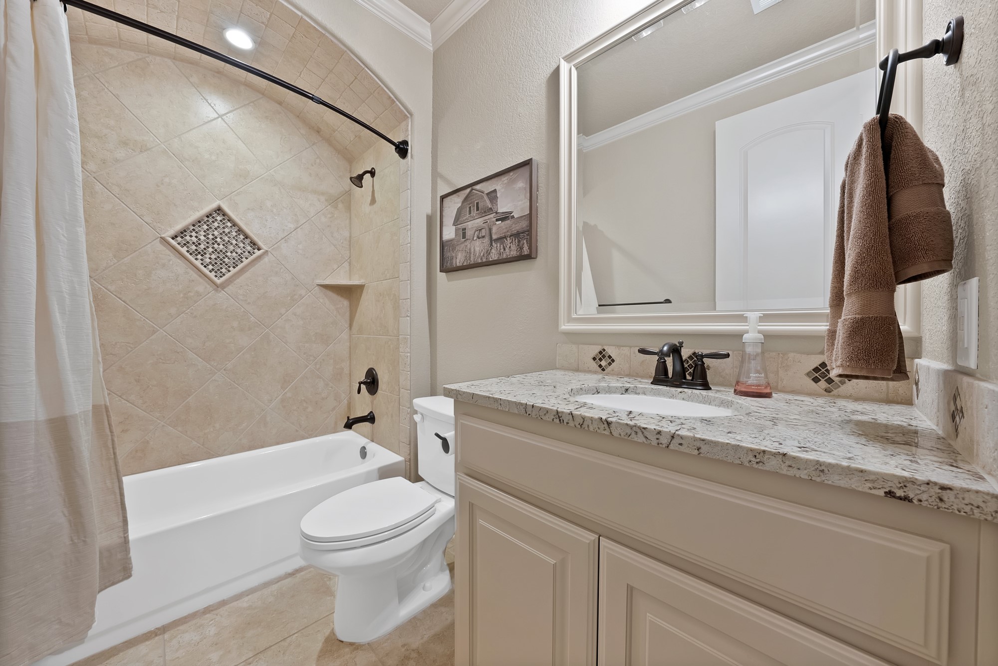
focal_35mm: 12
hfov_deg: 112.6
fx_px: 333
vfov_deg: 90.1
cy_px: 333
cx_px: 499
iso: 640
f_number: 9
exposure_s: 1/2.5
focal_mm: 12
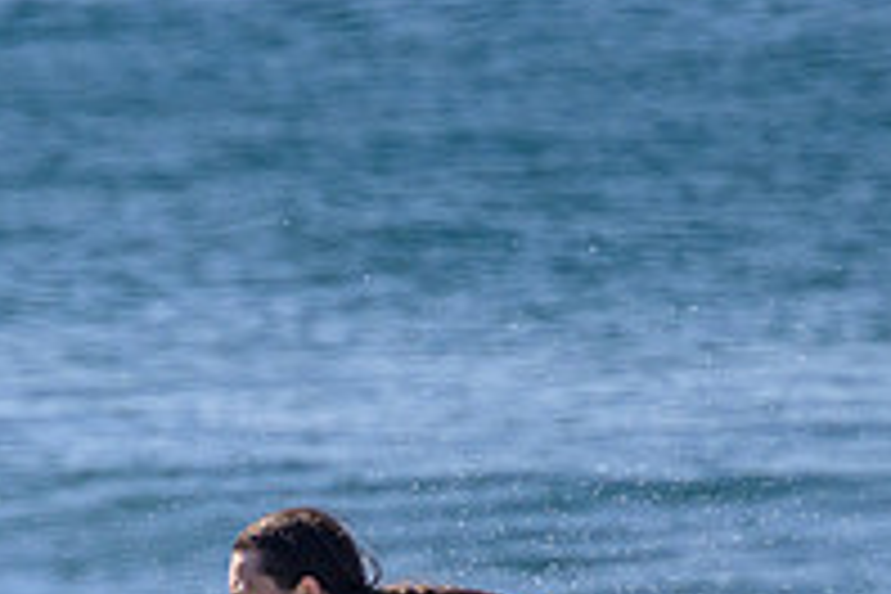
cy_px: 808
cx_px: 58
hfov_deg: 0.9
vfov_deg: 0.6
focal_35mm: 2347
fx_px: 58084
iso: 1000
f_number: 11
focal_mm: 800
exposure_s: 1/2000
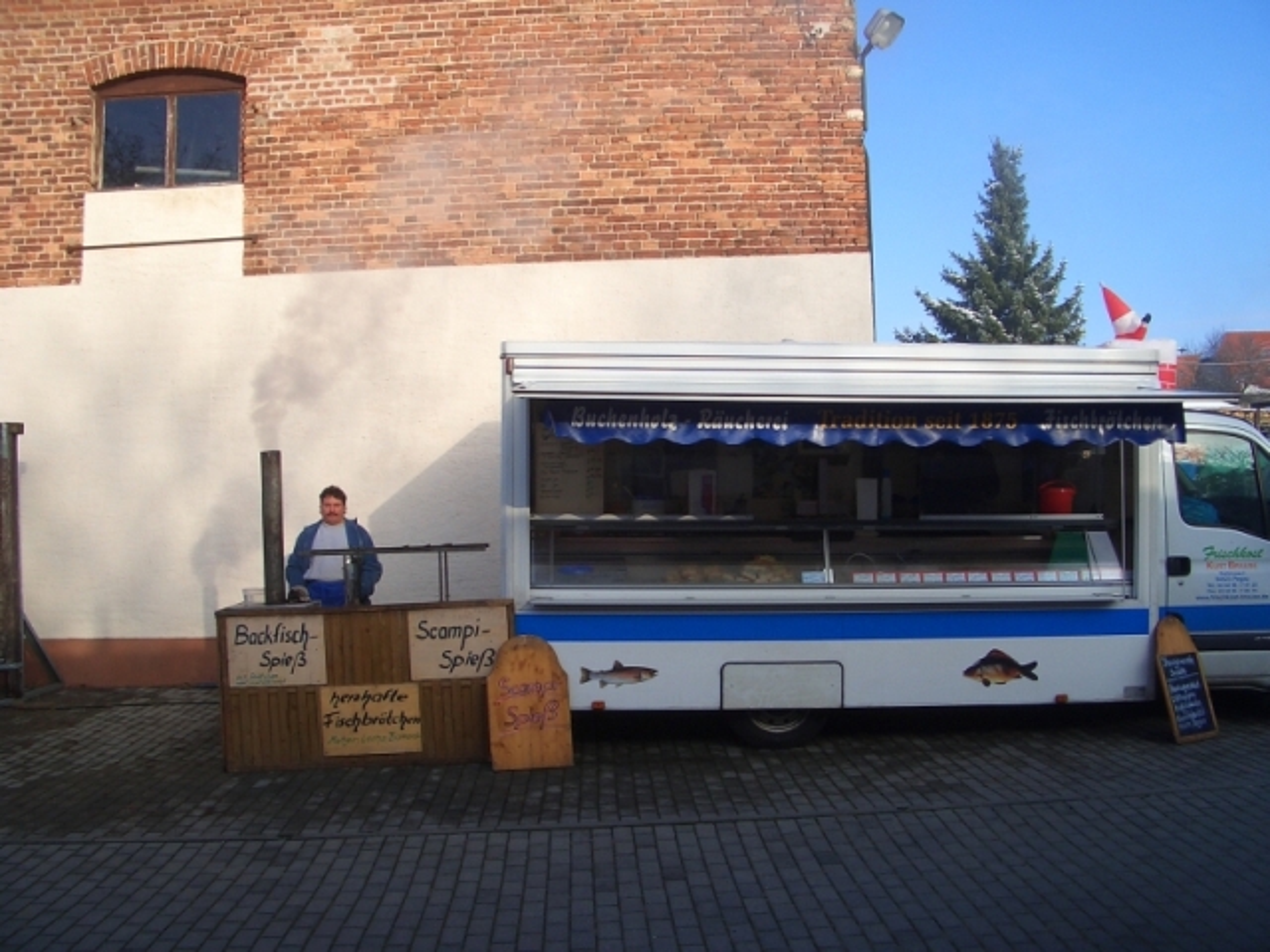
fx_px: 1284
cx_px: 635
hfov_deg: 52.6
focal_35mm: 35
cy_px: 476
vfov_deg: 40.7
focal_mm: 5.8
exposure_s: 1/400
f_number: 4.3
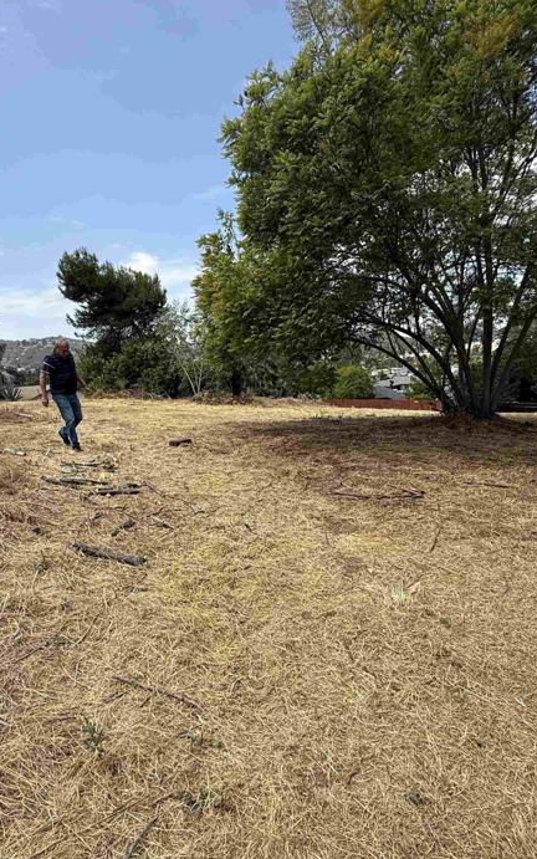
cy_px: 467
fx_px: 515
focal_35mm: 22
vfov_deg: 79.5
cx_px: 272
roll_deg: +5.8
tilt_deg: -12.1
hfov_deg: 55.1
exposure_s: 1/1698
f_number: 2.2
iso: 50
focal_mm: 2.22
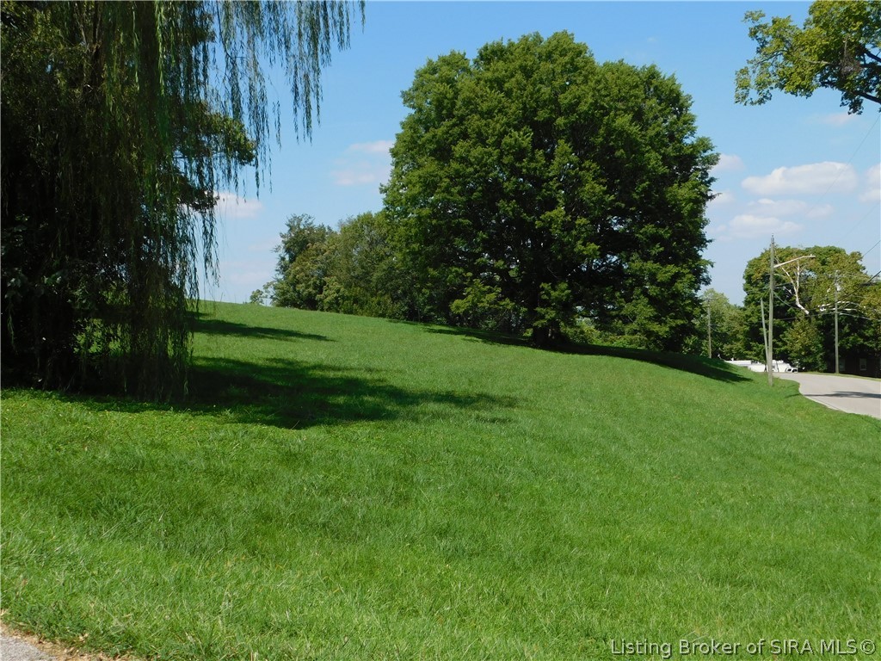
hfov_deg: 51.4
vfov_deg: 39.7
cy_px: 330
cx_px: 440
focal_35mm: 36
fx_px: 916
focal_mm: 6.3
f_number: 3.5
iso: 125
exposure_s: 1/1000
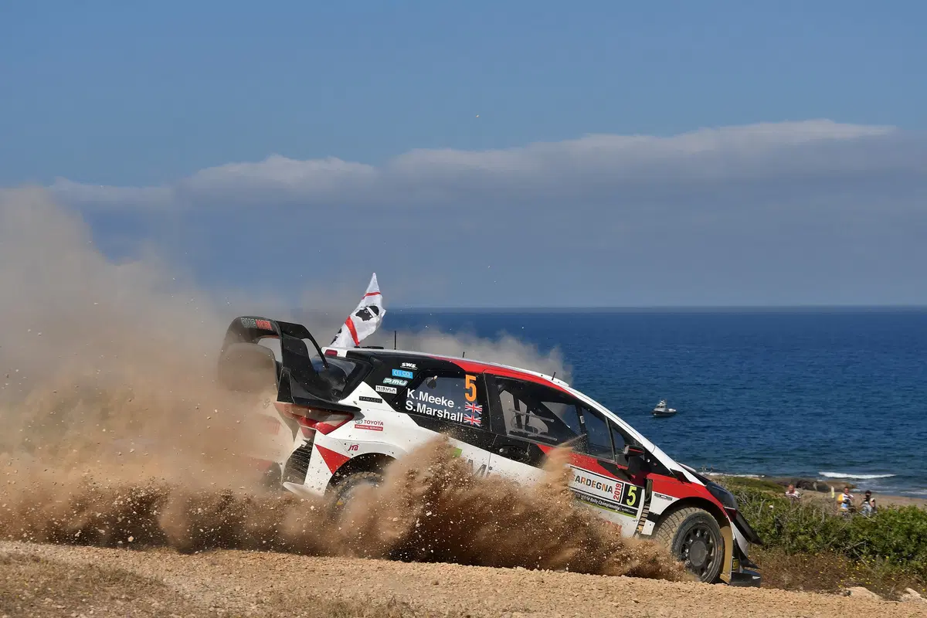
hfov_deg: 26.0
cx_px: 464
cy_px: 309
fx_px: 2008
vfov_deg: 17.5
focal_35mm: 78
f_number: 9
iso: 125
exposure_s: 1/1000
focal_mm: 52
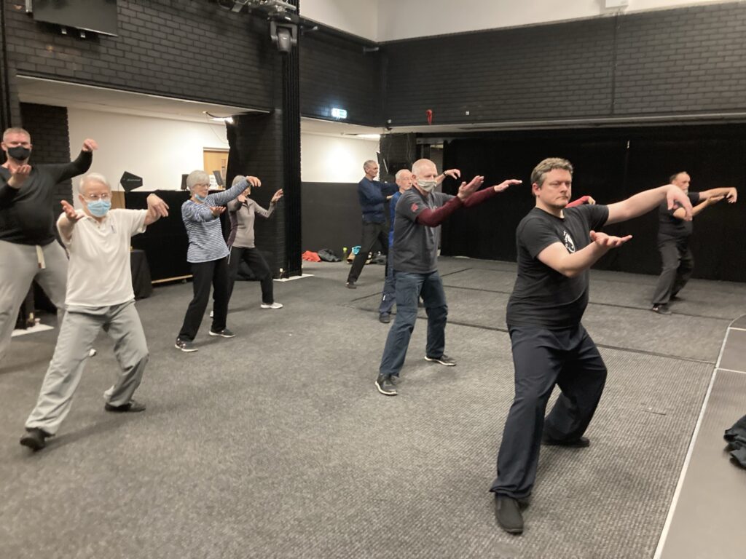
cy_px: 280
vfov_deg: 49.7
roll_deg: -0.3
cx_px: 373
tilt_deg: -6.8
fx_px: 603
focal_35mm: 28
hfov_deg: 63.4
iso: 500
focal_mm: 3.99
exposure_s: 1/30
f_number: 1.8
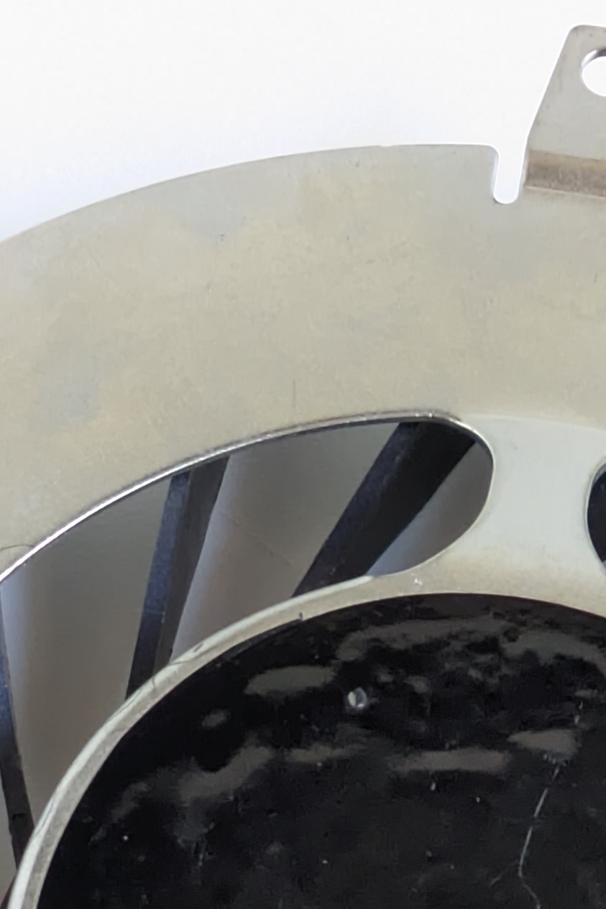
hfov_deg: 7.1
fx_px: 4899
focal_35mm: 194
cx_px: 420
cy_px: 1180
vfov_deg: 10.4
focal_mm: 5.43
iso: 350
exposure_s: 1/50
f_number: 1.89
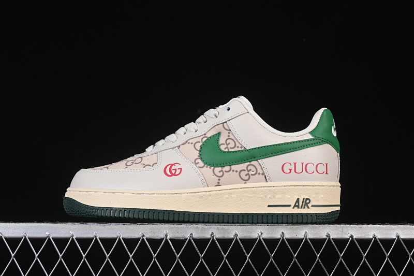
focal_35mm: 75
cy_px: 138
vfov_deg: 18.2
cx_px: 207
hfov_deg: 27.0
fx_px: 862
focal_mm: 50
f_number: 8
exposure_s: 1/80
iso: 160
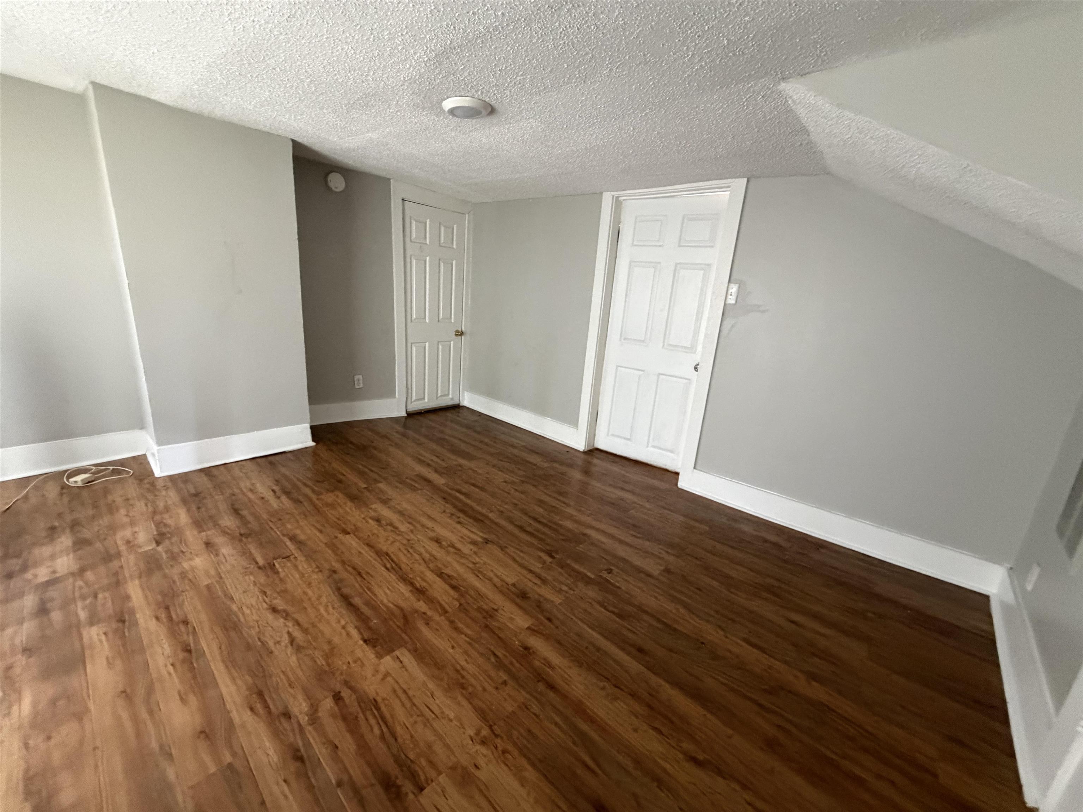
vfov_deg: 85.7
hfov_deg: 102.1
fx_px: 438
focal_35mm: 14
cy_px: 406
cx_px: 542
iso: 640
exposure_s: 1/60
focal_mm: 2.22
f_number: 2.2
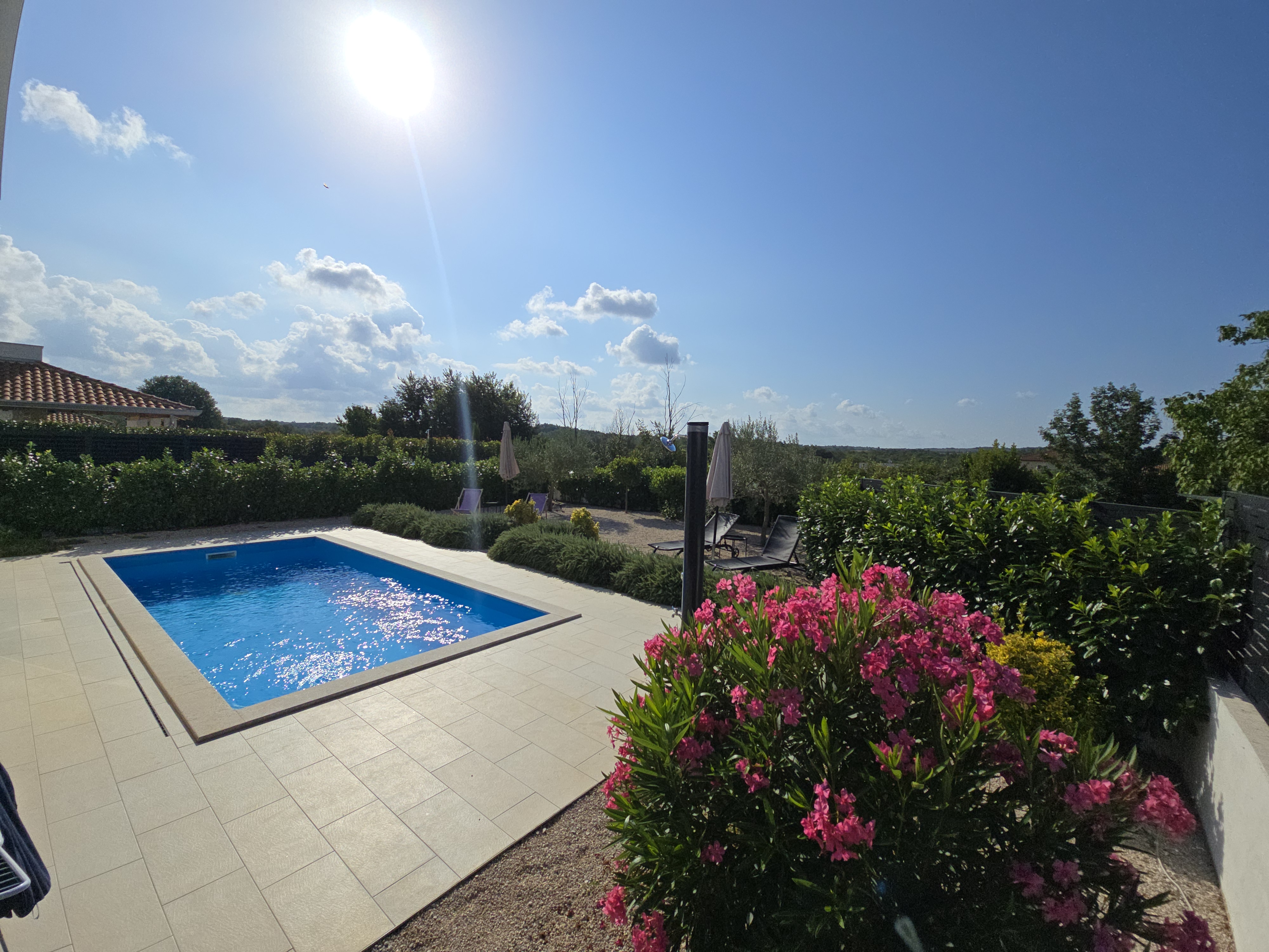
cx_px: 634
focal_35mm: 13
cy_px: 476
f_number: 2.2
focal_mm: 2.2
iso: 50
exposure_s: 1/8457
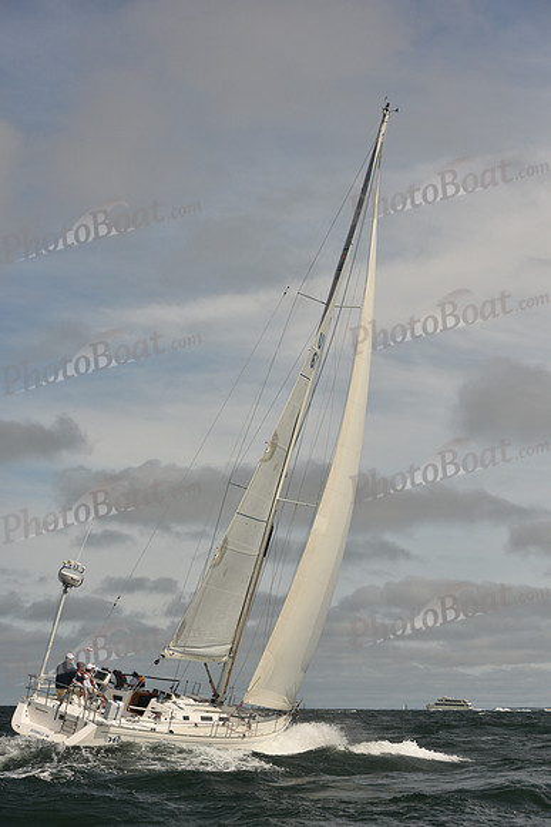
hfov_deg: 19.5
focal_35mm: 70
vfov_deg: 28.8
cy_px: 414
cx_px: 276
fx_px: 1606
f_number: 8
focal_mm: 70
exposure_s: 1/1000
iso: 320
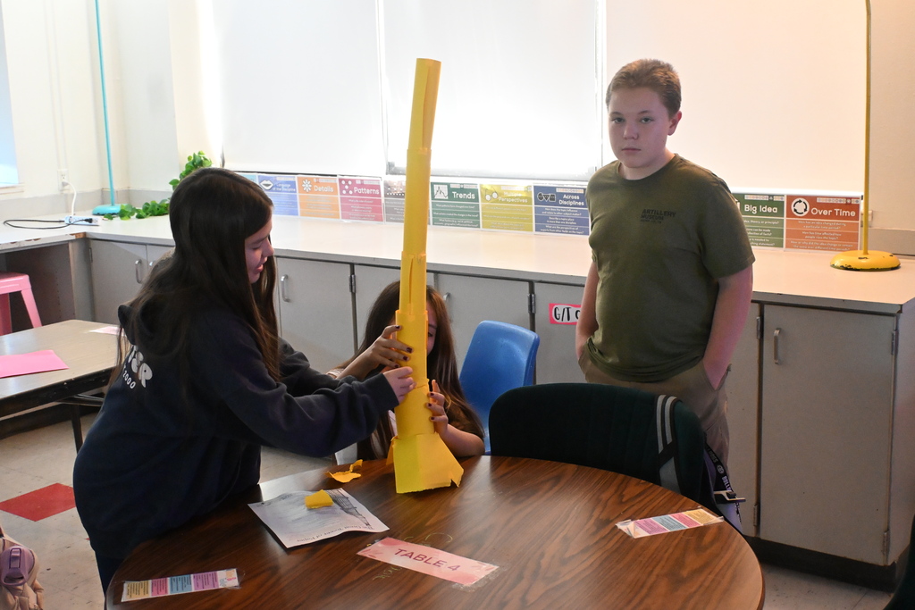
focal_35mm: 44
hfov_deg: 45.0
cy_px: 305
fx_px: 1106
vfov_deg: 30.9
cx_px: 458
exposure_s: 1/60
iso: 6400
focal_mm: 29
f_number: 4.8
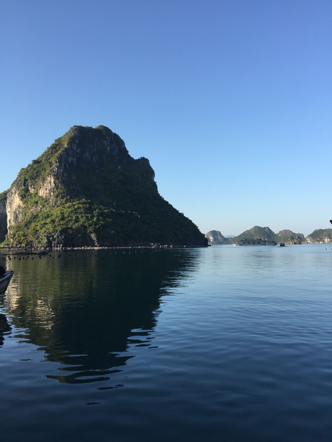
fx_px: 371
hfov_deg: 48.2
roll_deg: +0.2
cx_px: 166
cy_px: 221
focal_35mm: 29
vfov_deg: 61.7
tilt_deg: +5.3
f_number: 2.2
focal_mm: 4.15
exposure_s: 1/989
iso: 32
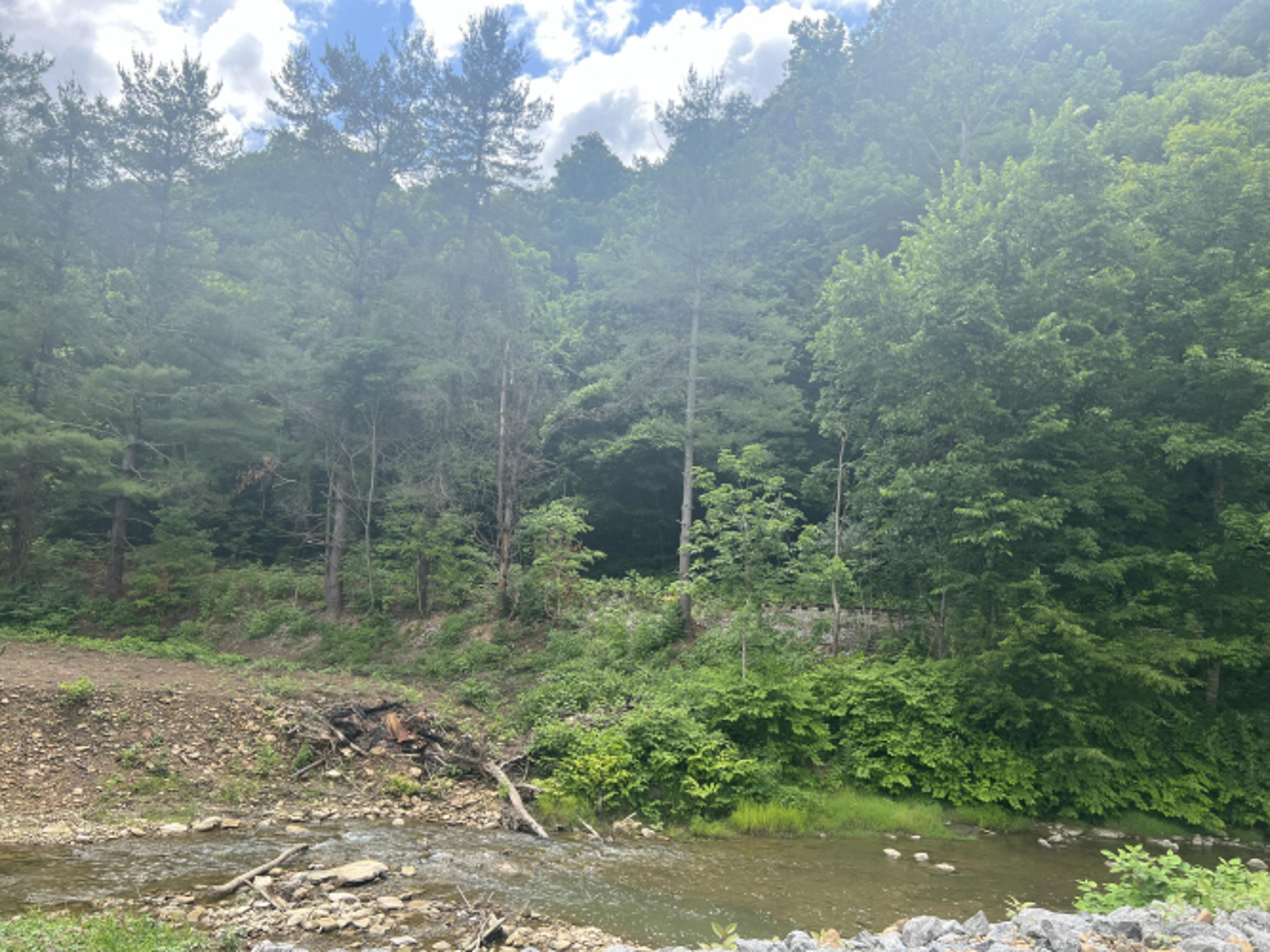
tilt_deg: +7.3
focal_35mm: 26
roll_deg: -3.0
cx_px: 635
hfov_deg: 67.3
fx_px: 954
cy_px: 476
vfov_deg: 53.0
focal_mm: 5.7
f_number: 1.5
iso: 50
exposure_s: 1/1280
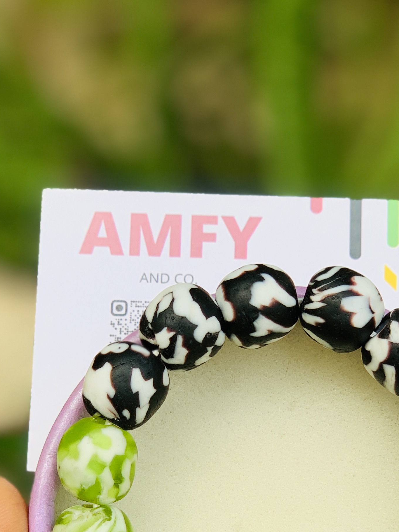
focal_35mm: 115
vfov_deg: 16.9
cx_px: 237
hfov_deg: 12.9
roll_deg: -2.2
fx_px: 1768
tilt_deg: -23.1
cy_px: 458
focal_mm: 6
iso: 16
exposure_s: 1/122
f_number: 2.4
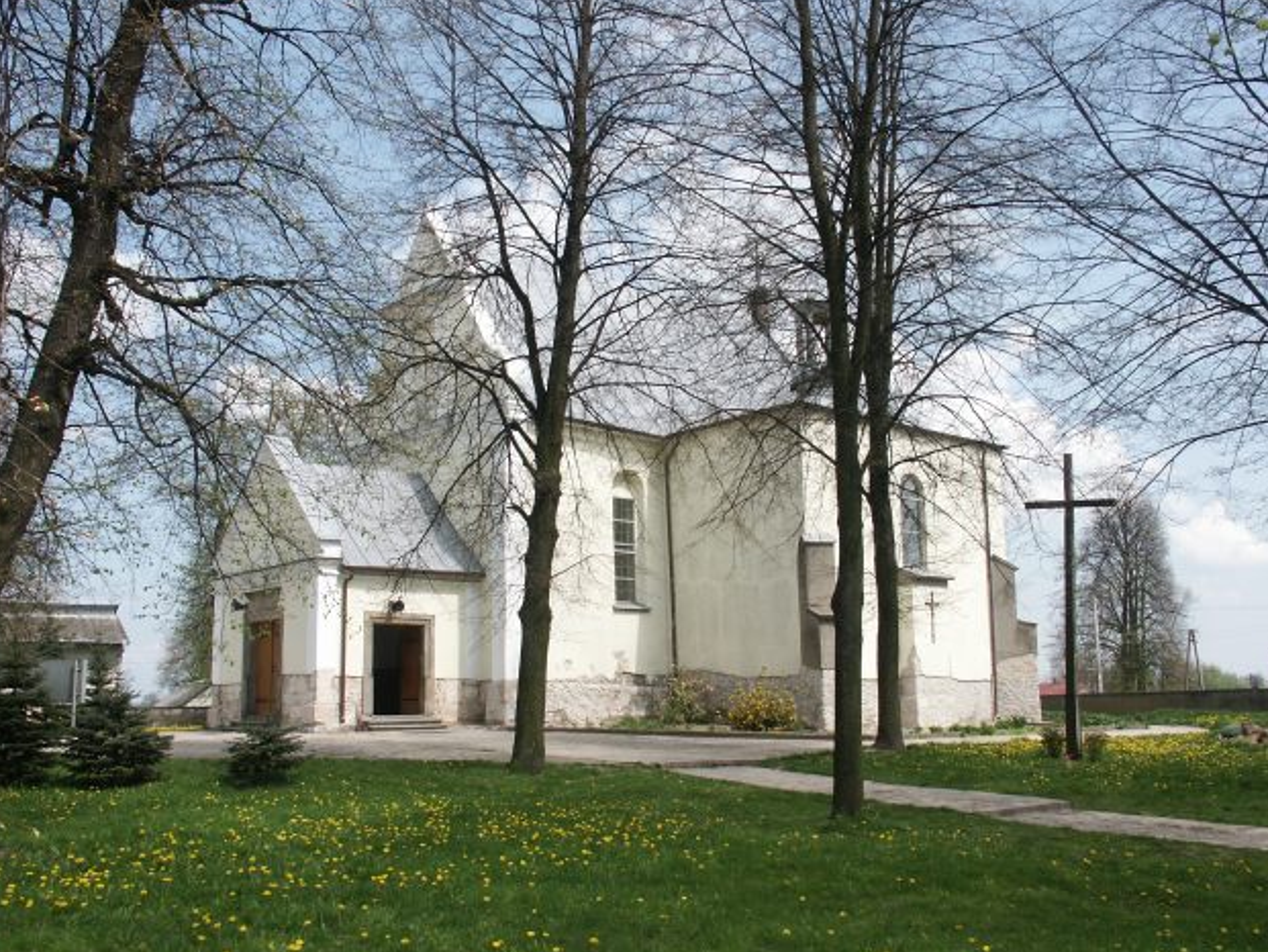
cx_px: 631
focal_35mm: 34
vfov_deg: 41.8
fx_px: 1246
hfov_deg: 53.9
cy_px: 466
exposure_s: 1/250
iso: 100
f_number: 8
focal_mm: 8.57
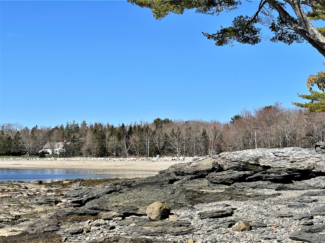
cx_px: 162
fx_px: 601
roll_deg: -1.7
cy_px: 122
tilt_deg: +3.8
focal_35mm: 64
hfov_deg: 30.3
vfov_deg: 22.9
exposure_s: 1/1410
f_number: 2.2
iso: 20
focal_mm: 7.5
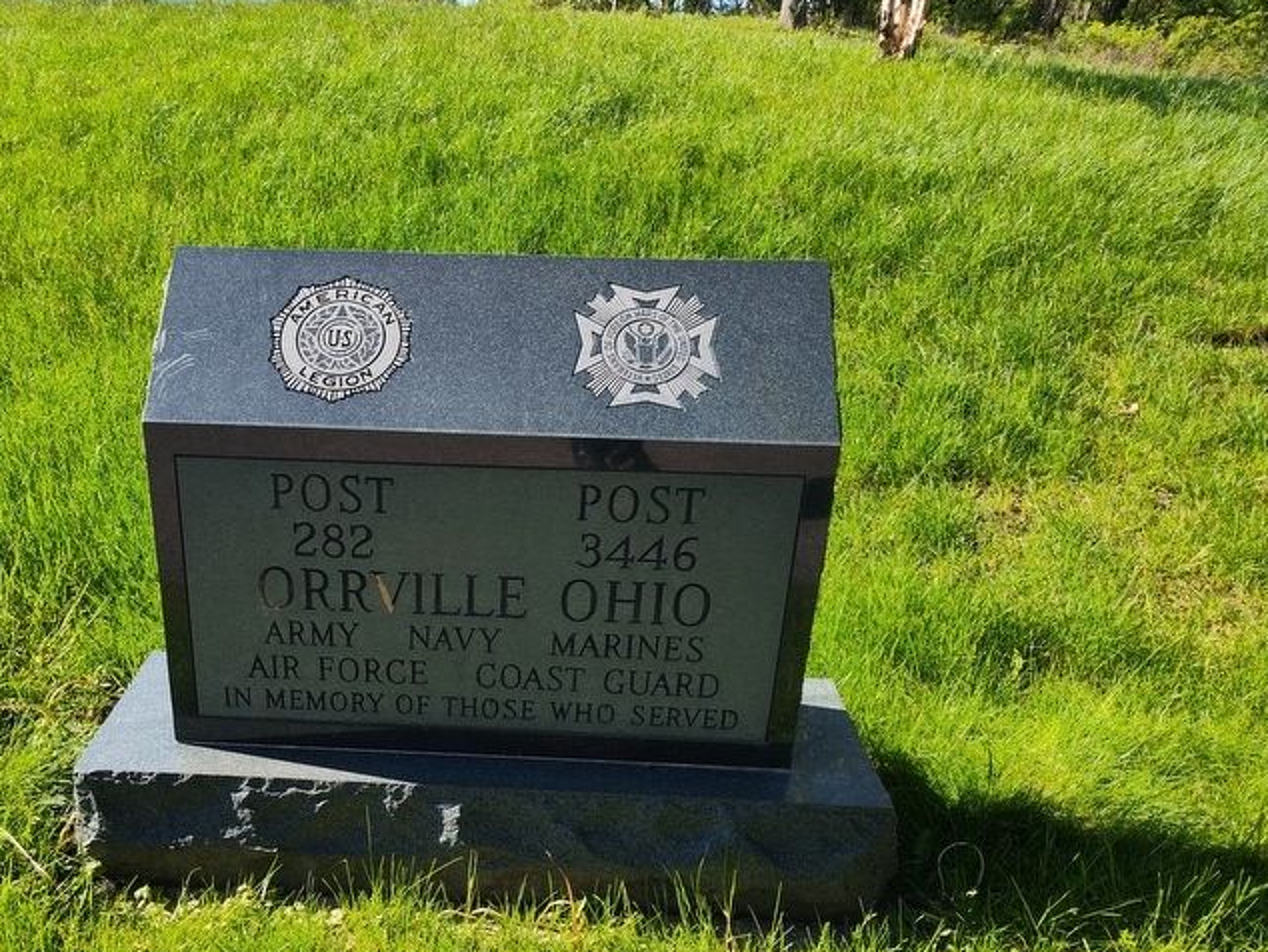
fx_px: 1063
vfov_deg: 48.0
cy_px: 558
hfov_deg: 60.8
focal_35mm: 29
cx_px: 476
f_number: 1.8
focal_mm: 5.56
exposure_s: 1/505
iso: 100
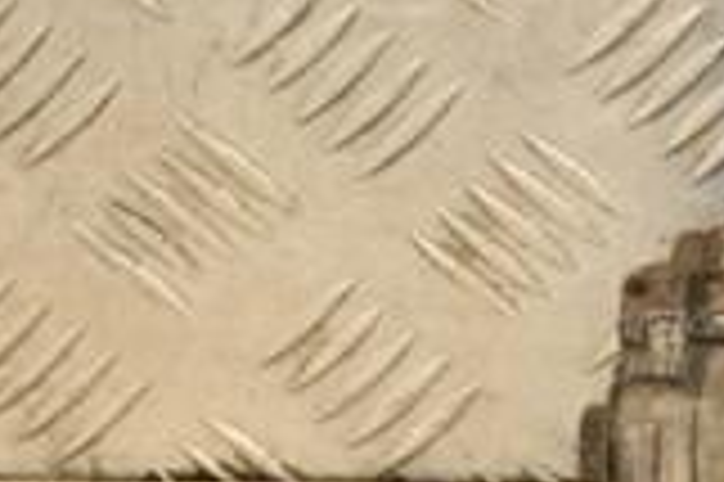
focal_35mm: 325
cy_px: 279
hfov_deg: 6.2
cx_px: 1223
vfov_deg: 4.2
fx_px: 6529
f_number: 5
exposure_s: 1/160
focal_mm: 58
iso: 800
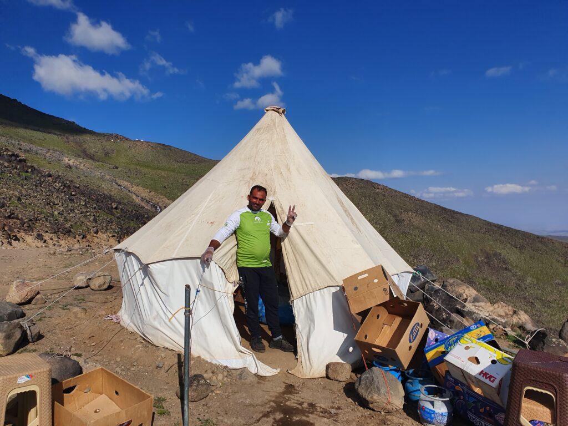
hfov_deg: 67.3
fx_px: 427
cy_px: 213
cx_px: 284
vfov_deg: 53.1
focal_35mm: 26
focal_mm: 4.32
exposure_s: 1/4752
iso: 50
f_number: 2.4
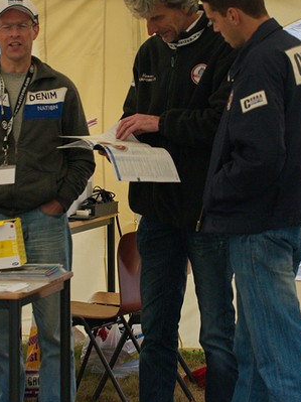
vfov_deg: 9.6
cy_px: 165
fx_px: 2386
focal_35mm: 206
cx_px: 130
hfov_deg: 7.2
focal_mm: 95
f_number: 5
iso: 800
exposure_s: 1/1000
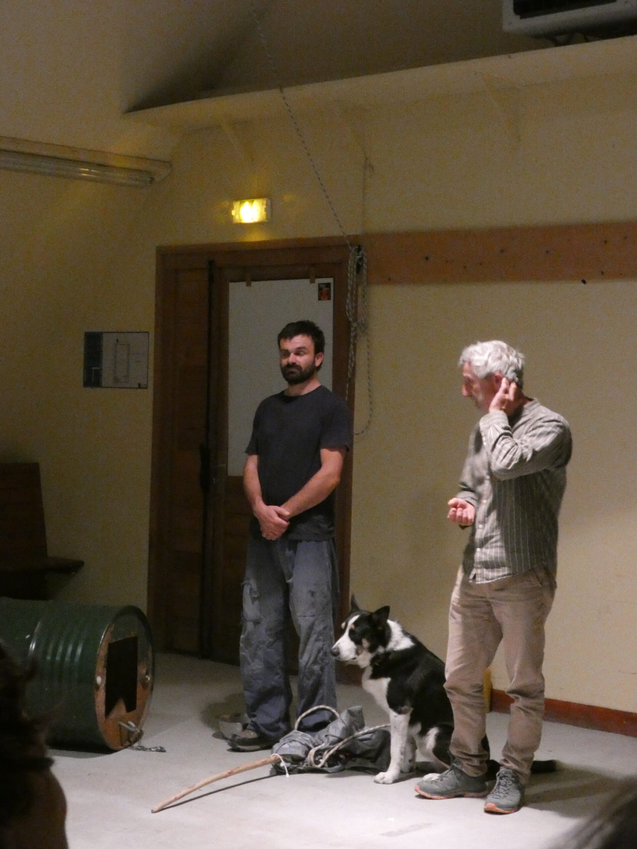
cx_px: 318
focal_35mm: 70
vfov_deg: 27.8
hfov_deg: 21.0
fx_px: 1718
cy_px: 424
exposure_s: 1/5
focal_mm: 12.5
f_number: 4.3
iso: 2000
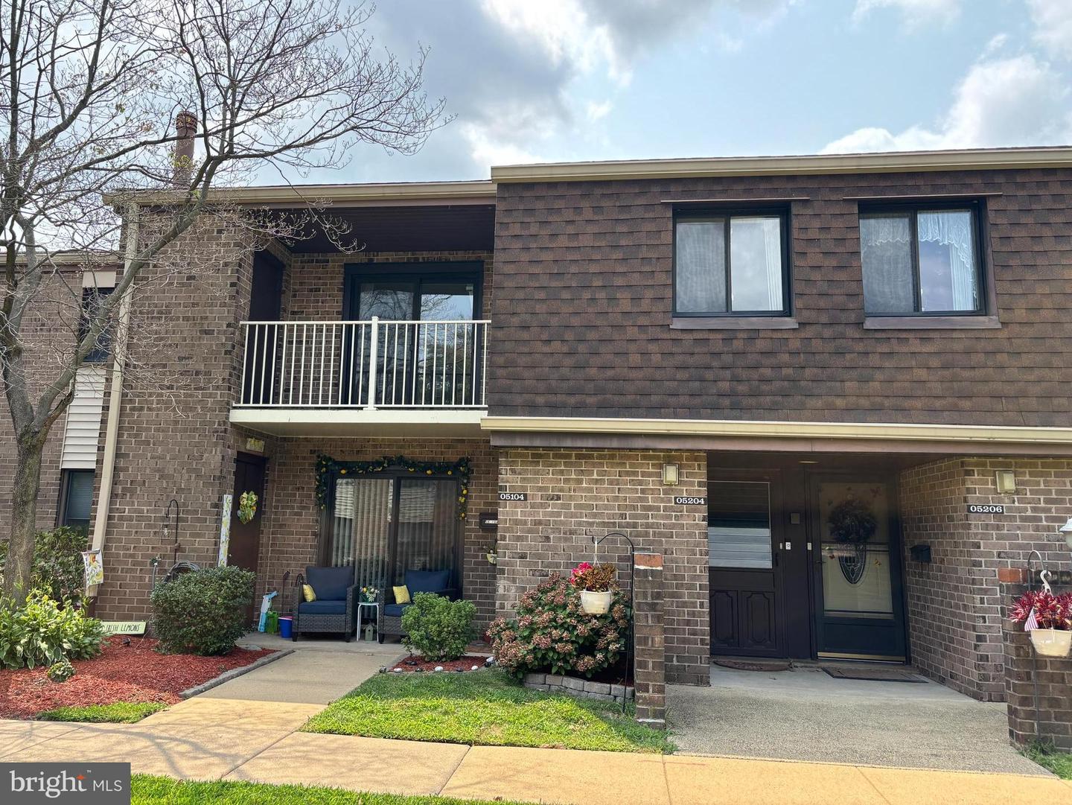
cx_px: 536
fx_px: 805
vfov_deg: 53.1
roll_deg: -1.8
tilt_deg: +10.0
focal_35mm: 26
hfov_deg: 67.3
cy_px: 402
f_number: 1.6
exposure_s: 1/684
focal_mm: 5.96
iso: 50
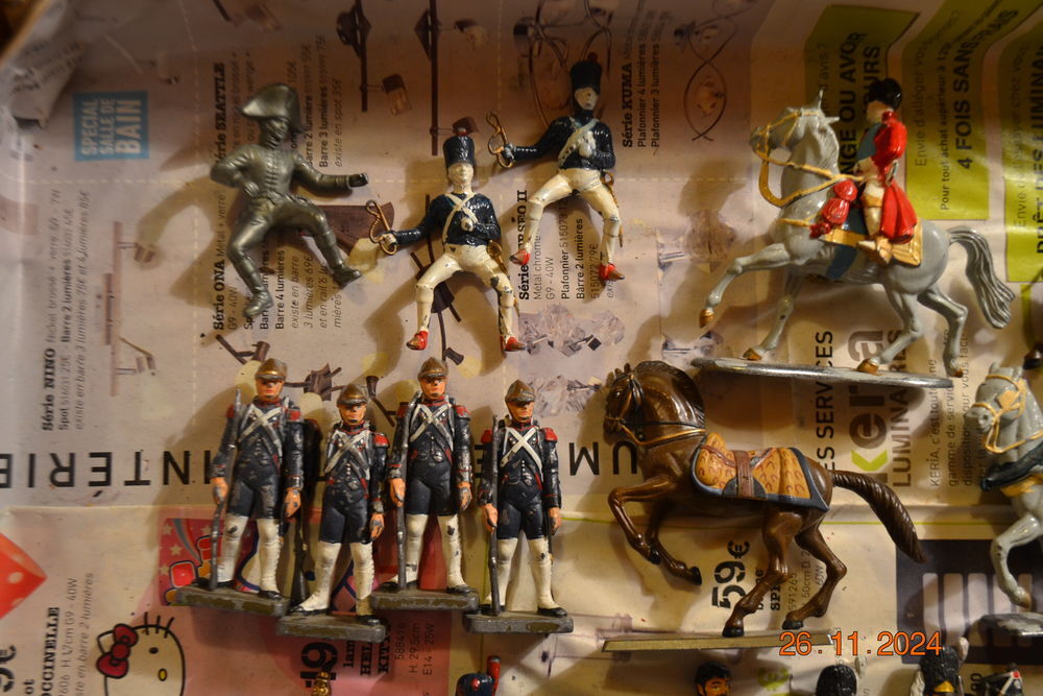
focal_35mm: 33
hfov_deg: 57.2
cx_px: 522
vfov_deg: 40.0
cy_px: 348
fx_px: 956
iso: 400
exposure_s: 1/20
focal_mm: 22
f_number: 4
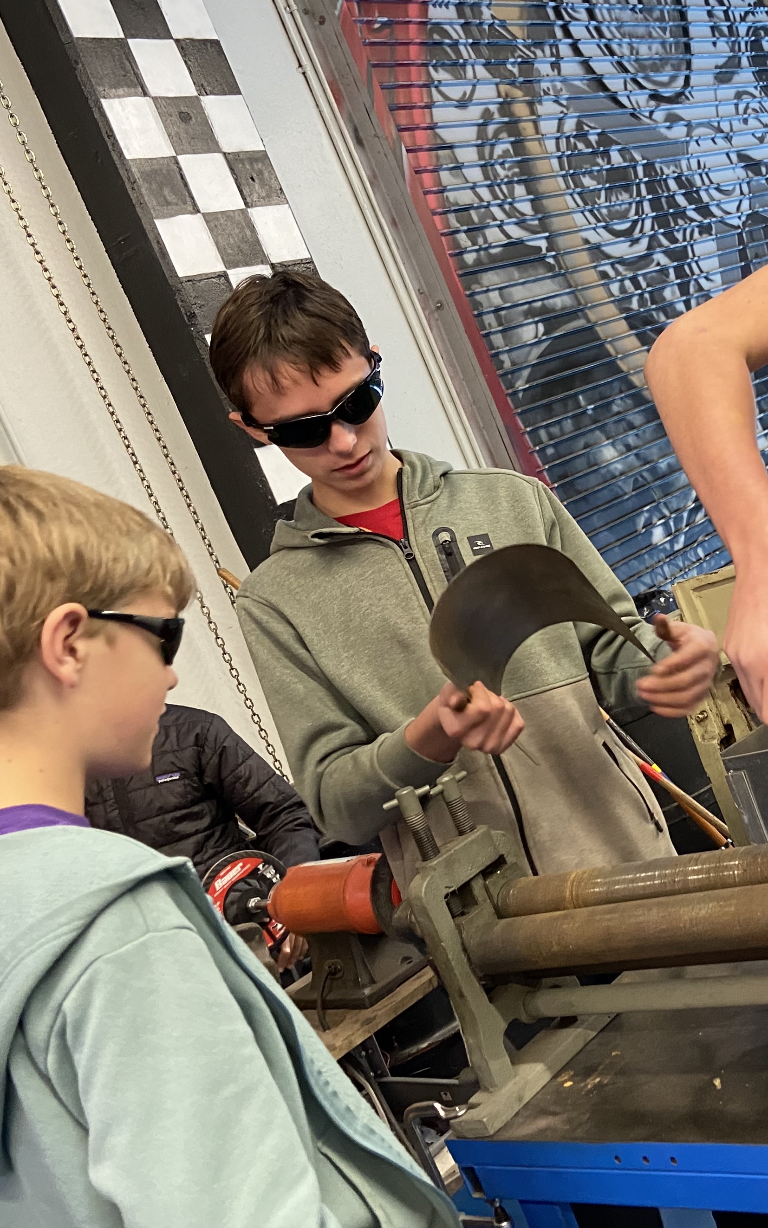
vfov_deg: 47.2
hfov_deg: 29.4
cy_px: 636
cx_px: 673
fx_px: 1406
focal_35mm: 42
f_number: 1.8
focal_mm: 4.25
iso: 250
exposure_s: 1/60
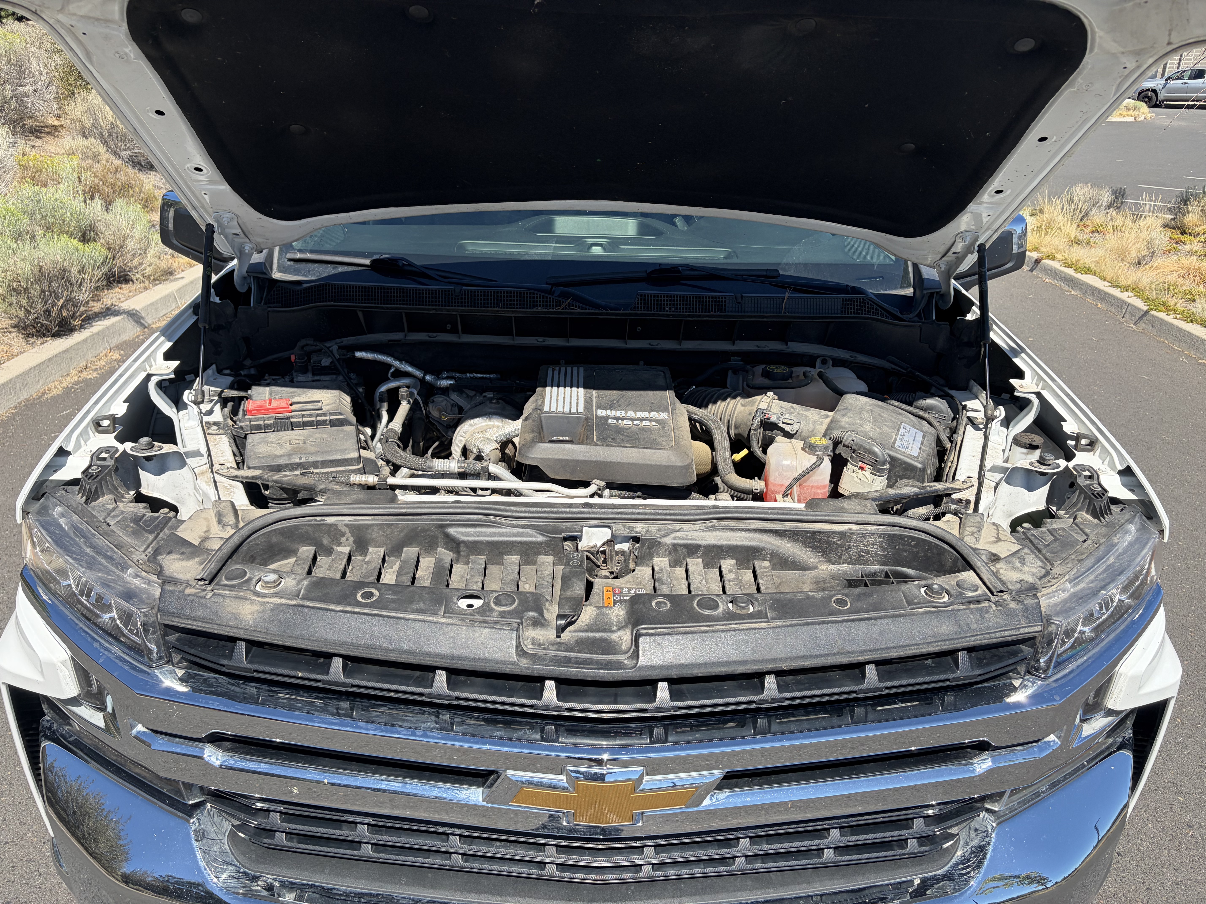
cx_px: 603
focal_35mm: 26
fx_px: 906
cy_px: 452
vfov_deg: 53.1
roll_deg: -1.1
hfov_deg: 67.3
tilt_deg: -20.7
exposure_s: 1/1901
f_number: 1.6
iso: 50
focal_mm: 5.96
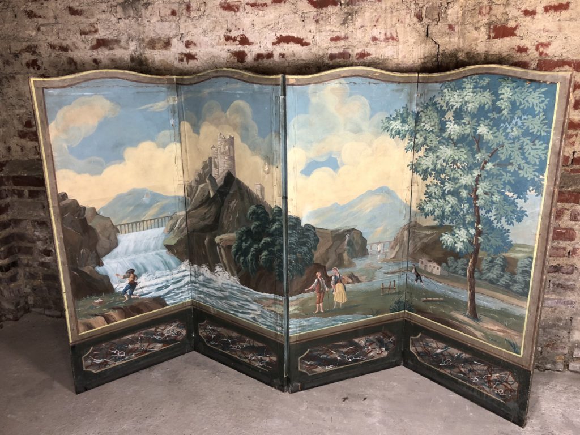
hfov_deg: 63.4
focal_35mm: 28
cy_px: 218
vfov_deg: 49.7
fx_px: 469
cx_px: 290
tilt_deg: -16.3
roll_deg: +2.7
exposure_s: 1/17
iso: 50
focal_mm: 4
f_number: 1.8
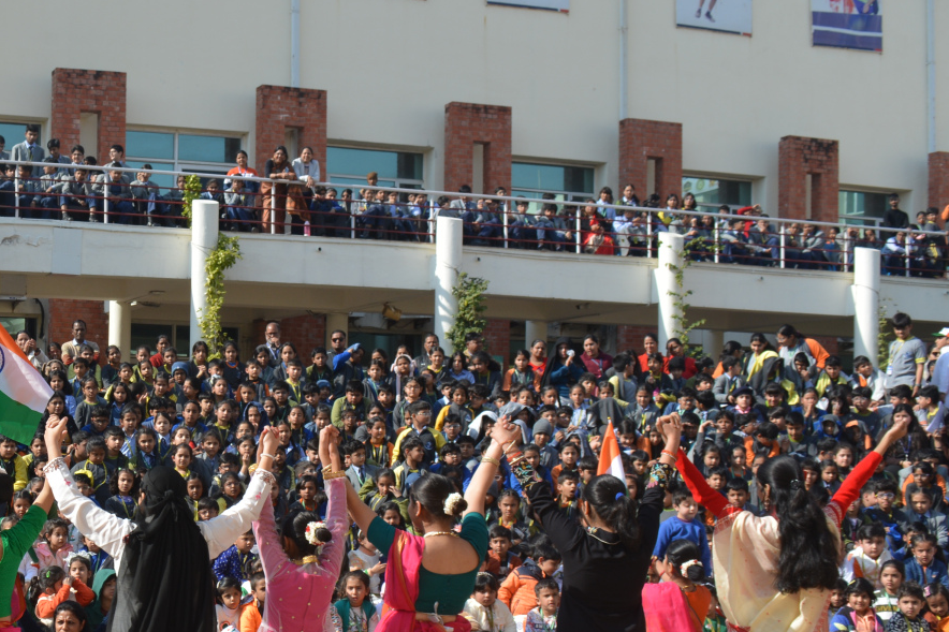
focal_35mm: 55
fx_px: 1449
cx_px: -8
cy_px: 503
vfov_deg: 24.2
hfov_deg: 33.1
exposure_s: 1/250
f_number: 8
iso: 110
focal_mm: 18
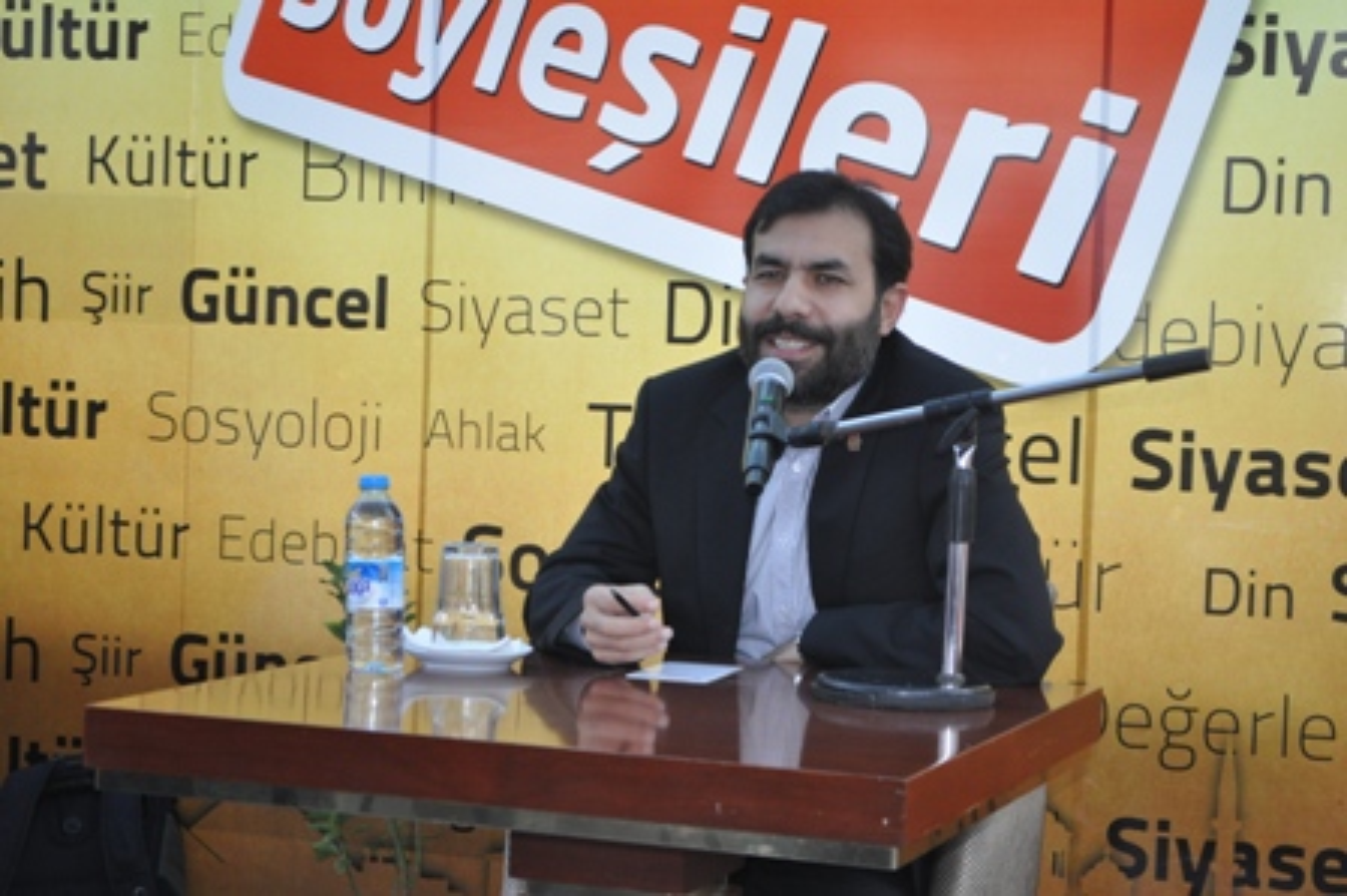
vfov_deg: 17.5
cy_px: 448
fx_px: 2916
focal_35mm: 78
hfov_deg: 26.0
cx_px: 674
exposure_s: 1/100
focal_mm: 52
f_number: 5.6
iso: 800
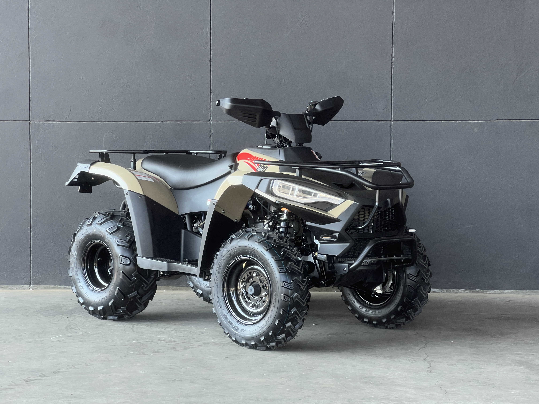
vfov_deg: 19.1
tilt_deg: -3.9
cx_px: 270
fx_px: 1199
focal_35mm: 77
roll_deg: -0.8
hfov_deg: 25.3
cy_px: 202
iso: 64
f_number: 2.8
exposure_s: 1/99
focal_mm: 9
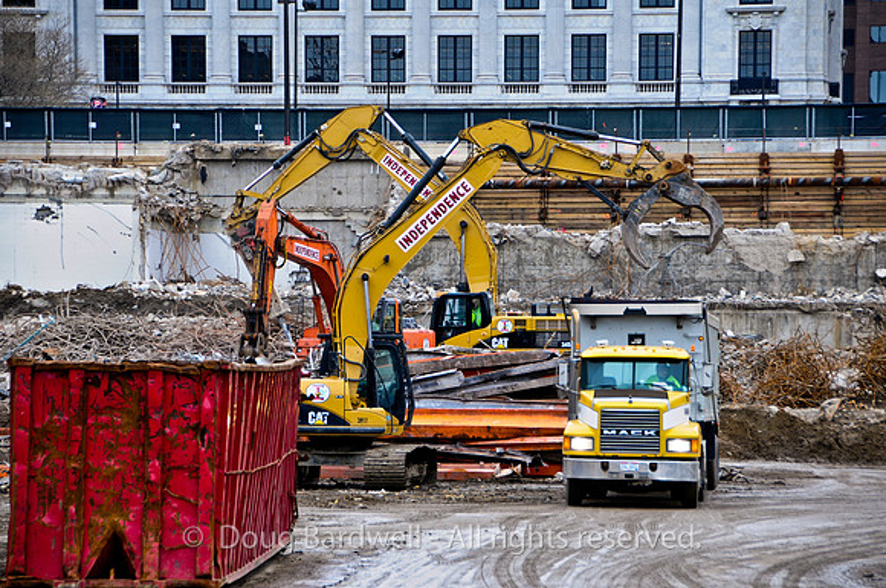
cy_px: 294
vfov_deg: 7.0
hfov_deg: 10.6
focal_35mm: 195
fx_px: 4792
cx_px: 443
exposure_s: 1/200
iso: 200
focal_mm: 130
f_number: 5.6
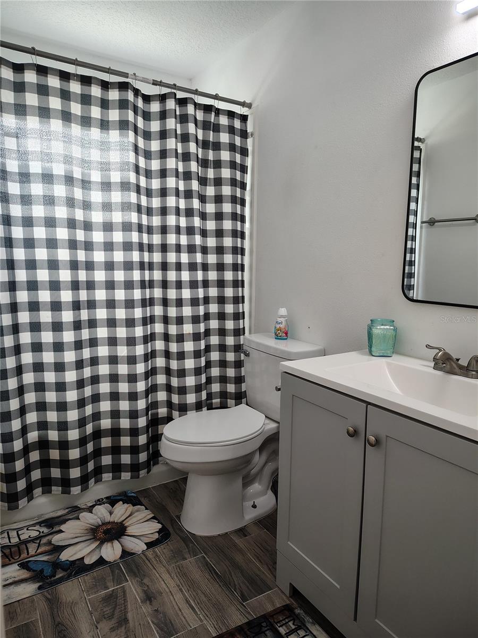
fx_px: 442
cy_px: 319
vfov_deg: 71.6
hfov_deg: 56.8
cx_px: 239
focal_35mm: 24
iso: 641
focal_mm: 5.56
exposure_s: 1/120
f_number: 1.8
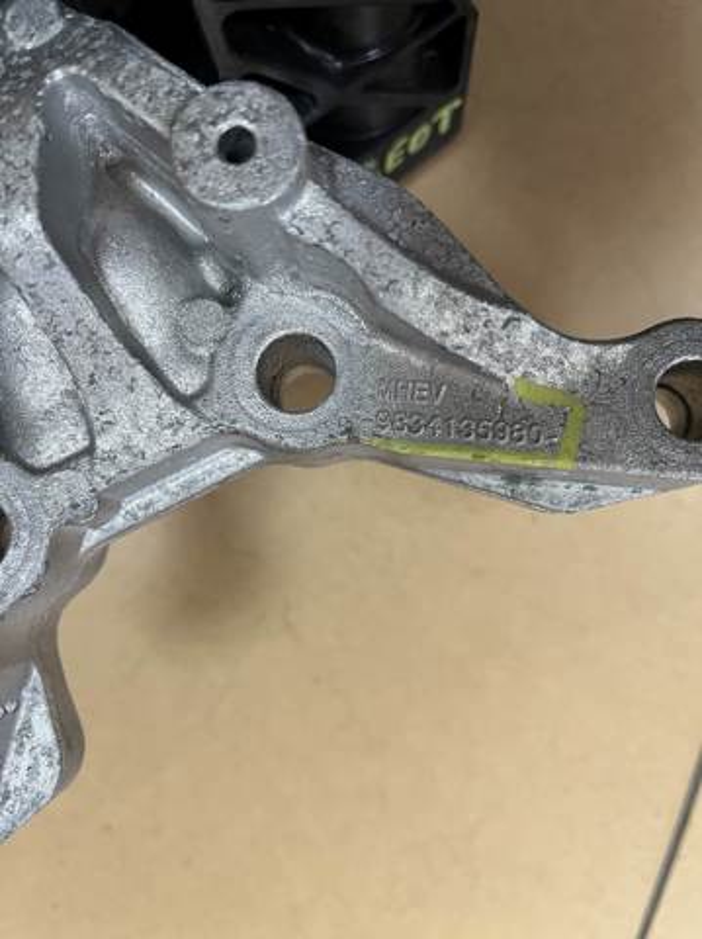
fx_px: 704
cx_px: 351
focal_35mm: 26
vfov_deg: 67.4
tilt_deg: -80.6
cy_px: 470
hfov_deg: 53.0
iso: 100
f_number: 1.6
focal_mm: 5.1
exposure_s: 1/50
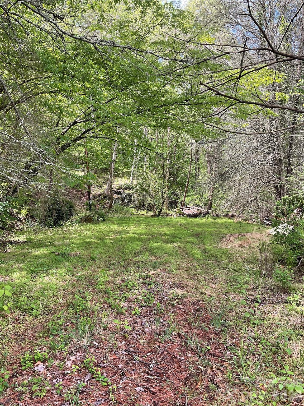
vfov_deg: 61.7
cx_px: 152
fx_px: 340
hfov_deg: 48.2
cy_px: 203
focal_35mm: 29
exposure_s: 1/132
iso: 16
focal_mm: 3
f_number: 1.8
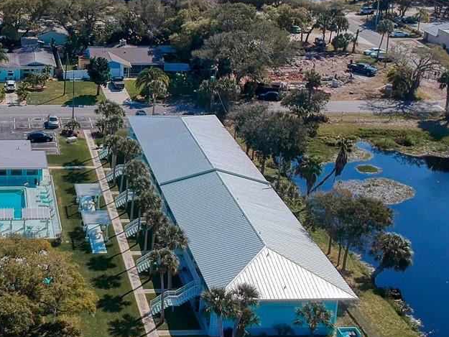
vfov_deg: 22.8
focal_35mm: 64
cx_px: 4
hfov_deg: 28.5
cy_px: 99
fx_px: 830
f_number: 2.6
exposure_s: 1/2500
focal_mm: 4.49
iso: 101
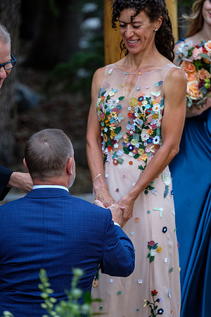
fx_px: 1705
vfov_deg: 10.6
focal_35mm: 194
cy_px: 158
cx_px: 106
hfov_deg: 7.1
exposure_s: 1/100
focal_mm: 129.2
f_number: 3.2
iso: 640
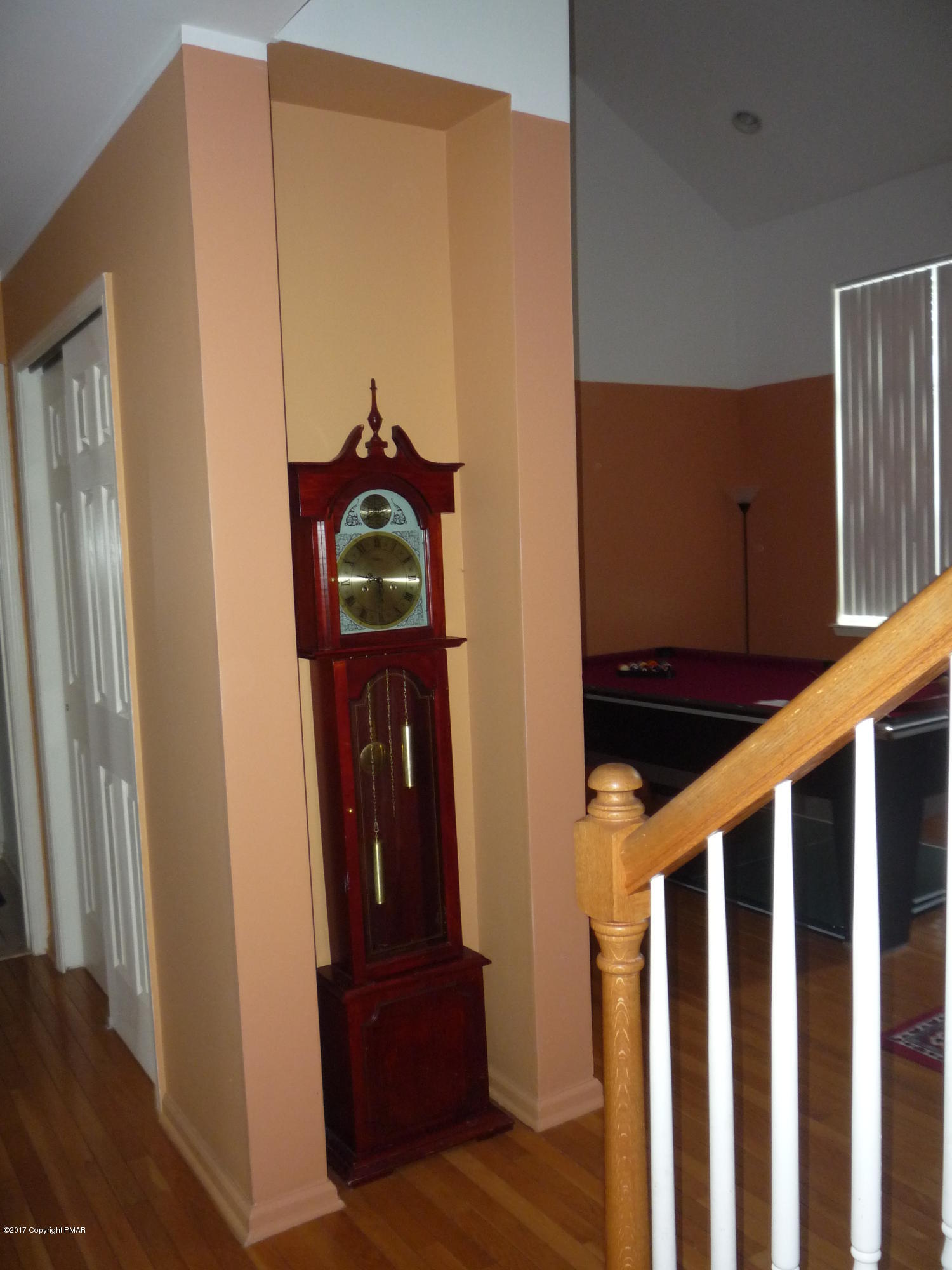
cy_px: 635
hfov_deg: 46.8
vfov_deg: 60.0
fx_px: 1100
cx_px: 476
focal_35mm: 30
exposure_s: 1/30
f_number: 3.3
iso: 250
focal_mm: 5.2
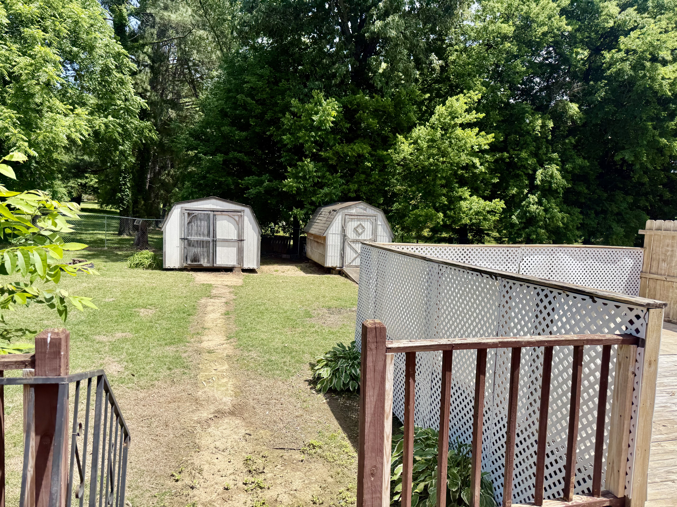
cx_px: 338
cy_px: 254
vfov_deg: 56.8
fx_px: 469
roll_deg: -1.7
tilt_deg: -7.2
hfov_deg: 71.6
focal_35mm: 24
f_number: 1.78
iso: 80
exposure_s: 1/2907
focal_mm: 6.76
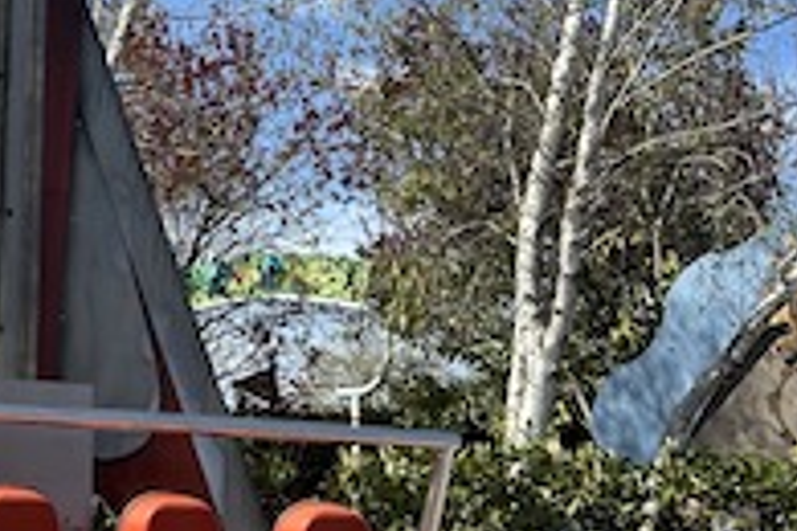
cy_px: 102
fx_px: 1815
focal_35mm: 82
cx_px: -29
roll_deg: -4.2
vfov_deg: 16.5
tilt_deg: +16.4
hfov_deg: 23.6
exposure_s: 1/2809
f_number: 1.78
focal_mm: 6.86
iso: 80
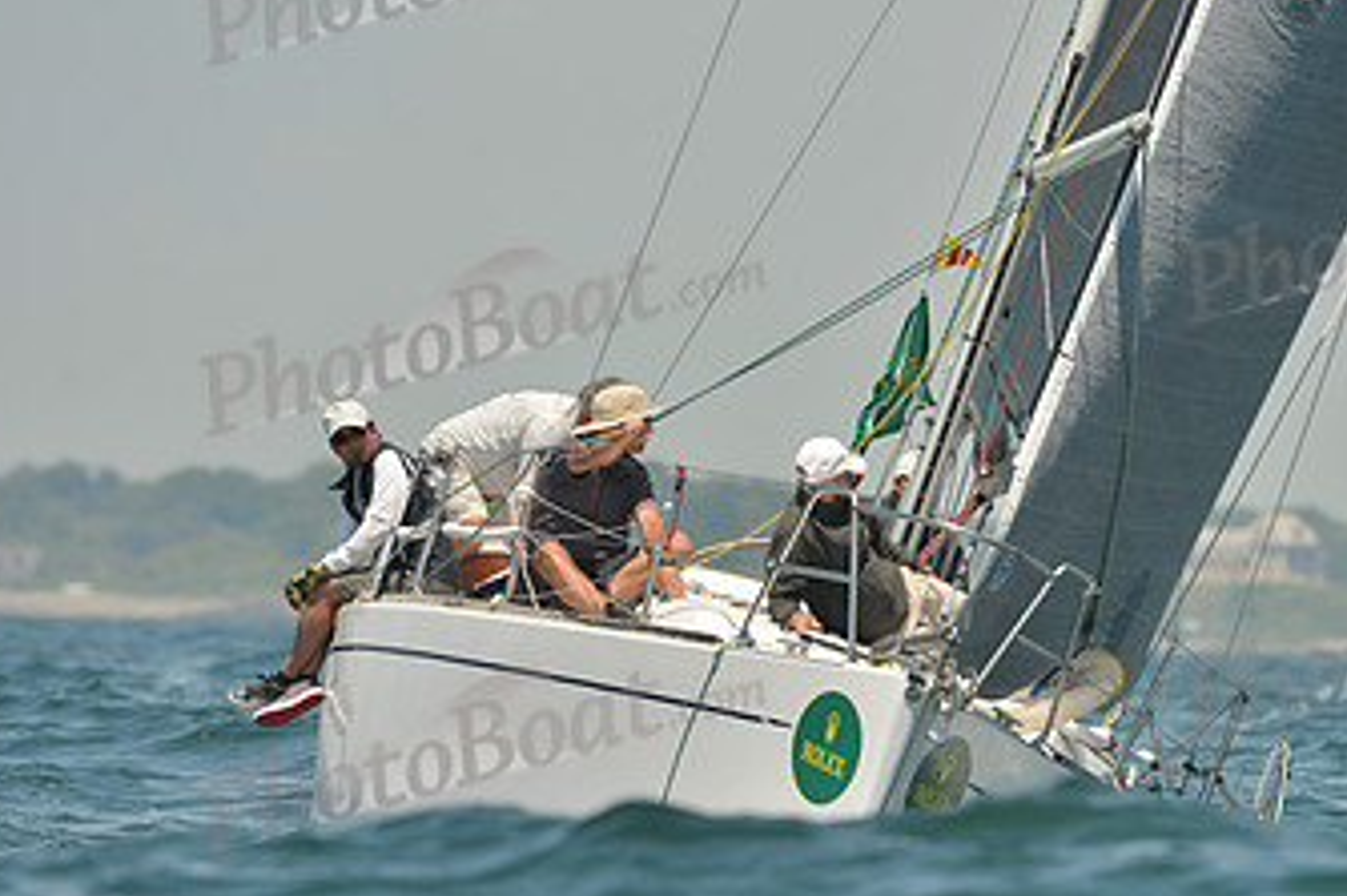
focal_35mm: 658
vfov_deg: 2.1
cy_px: 484
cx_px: 977
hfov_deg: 3.1
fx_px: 24607
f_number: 7.1
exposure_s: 1/1250
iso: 280
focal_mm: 380
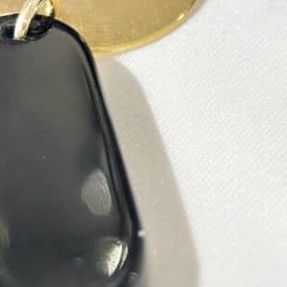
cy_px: 15
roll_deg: +8.5
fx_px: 1445
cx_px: 238
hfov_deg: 11.3
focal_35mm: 154
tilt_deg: -37.5
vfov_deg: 11.3
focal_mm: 5.96
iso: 40
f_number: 1.6
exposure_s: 1/100
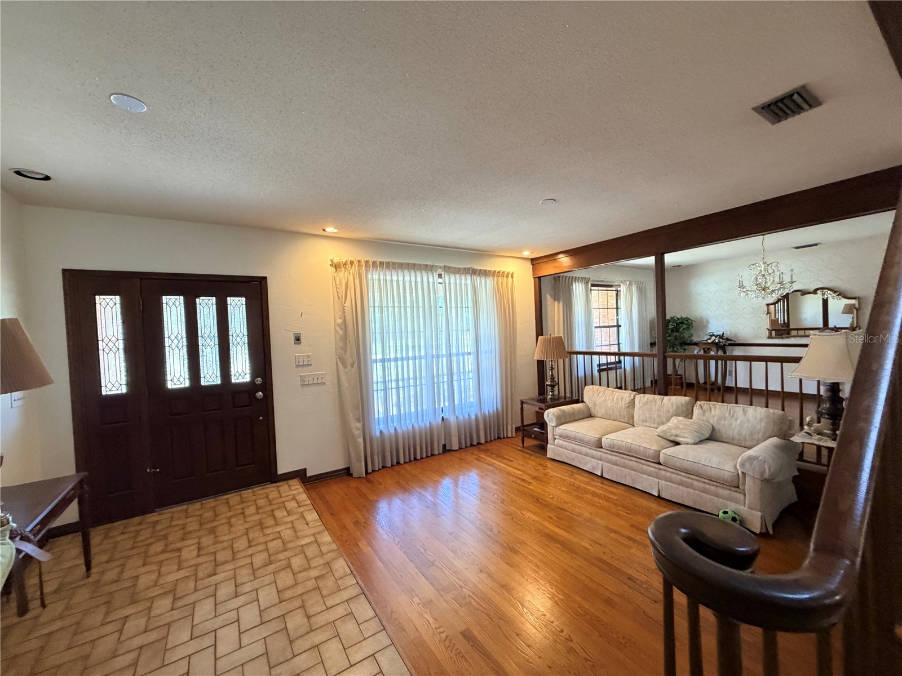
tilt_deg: -1.7
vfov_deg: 85.7
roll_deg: +2.9
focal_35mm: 14
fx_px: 365
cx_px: 451
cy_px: 338
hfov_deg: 102.1
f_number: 2.2
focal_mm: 2.22
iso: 400
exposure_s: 1/60
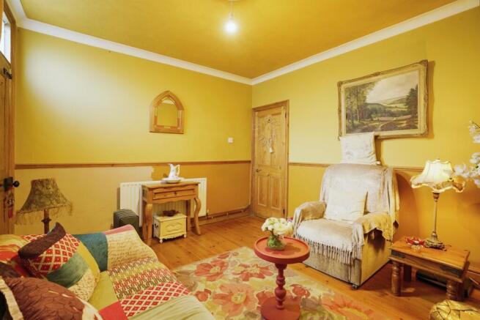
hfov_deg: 96.7
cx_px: 240
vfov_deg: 73.8
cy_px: 160
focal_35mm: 16
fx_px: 213
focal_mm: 16
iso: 2500
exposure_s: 1/15
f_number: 7.1
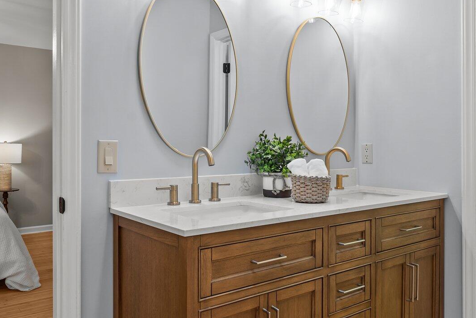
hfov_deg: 60.2
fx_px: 410
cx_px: 222
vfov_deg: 42.3
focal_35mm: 31
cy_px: 145
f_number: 8
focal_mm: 16
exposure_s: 1/2.5
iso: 400
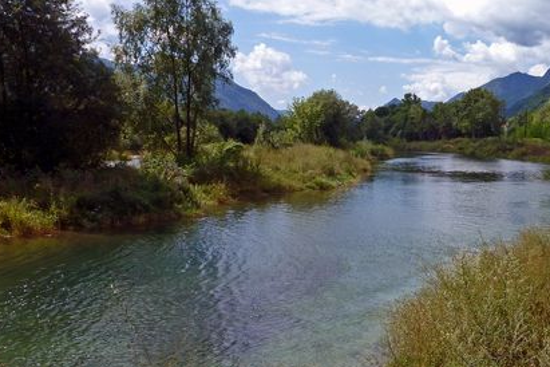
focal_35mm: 38
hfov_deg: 49.2
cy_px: 171
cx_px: 395
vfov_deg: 35.0
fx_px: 581
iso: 80
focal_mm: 4.1
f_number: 5
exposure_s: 1/400
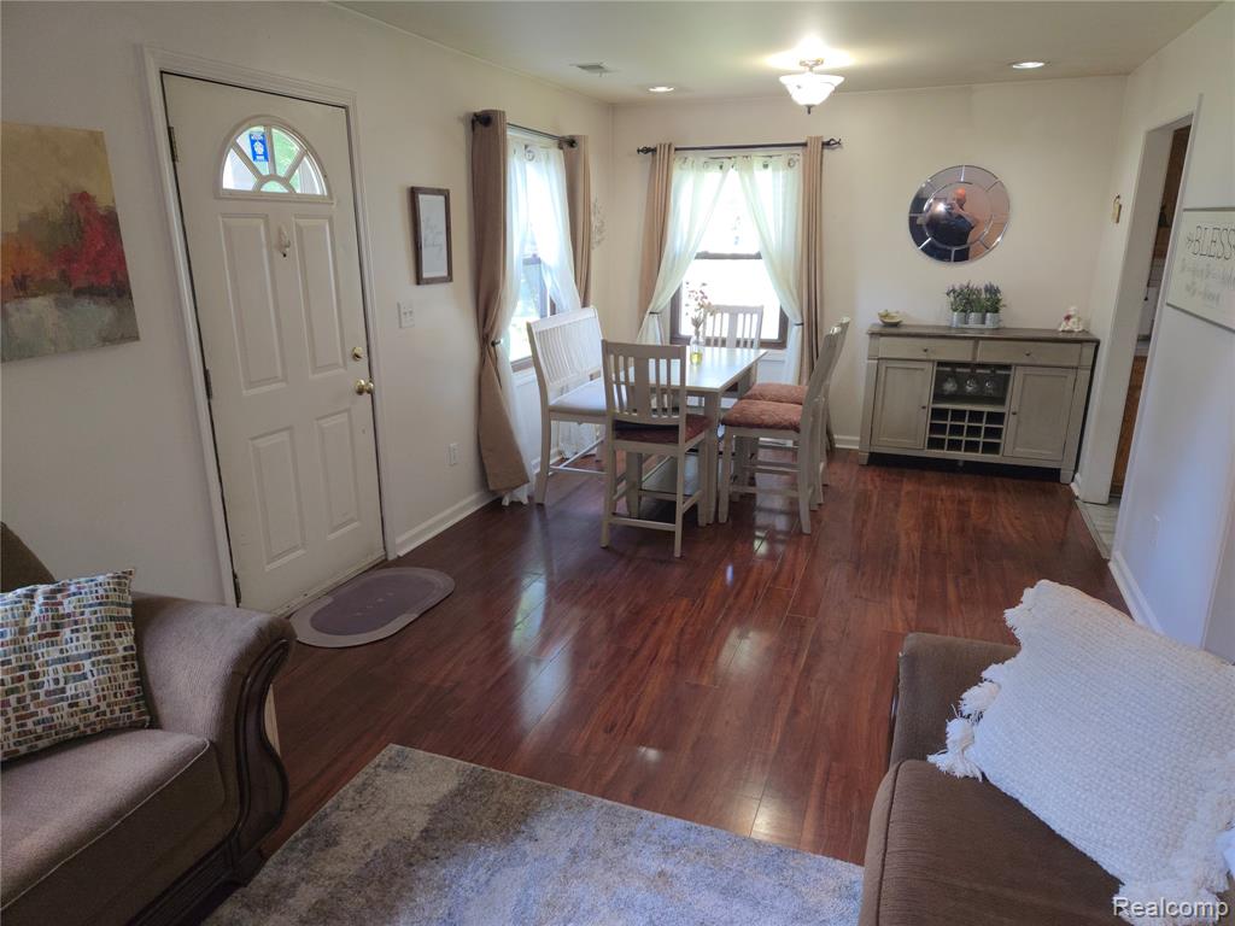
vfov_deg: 58.9
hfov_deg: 73.9
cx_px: 618
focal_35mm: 23
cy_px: 463
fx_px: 821
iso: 80
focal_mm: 5.4
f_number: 1.8
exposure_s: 1/60
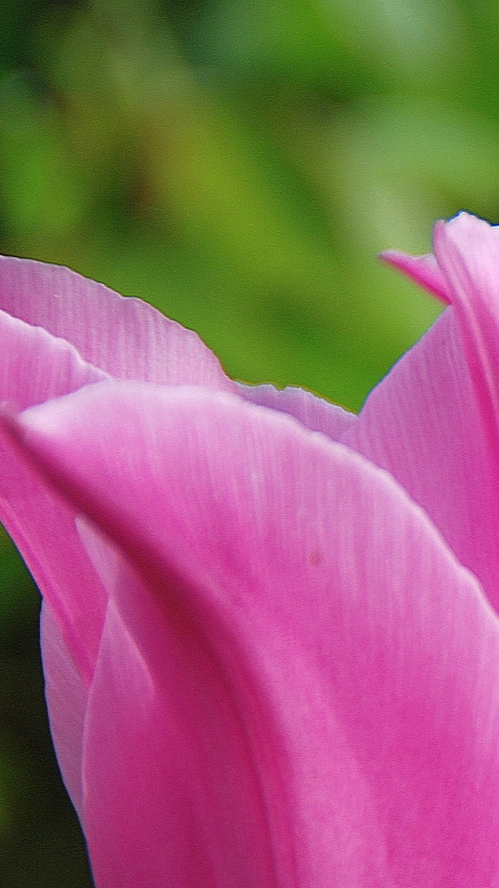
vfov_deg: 3.9
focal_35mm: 548
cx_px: 1121
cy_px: 648
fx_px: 12895
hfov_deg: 2.2
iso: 100
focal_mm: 120
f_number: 5.6
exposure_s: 1/500
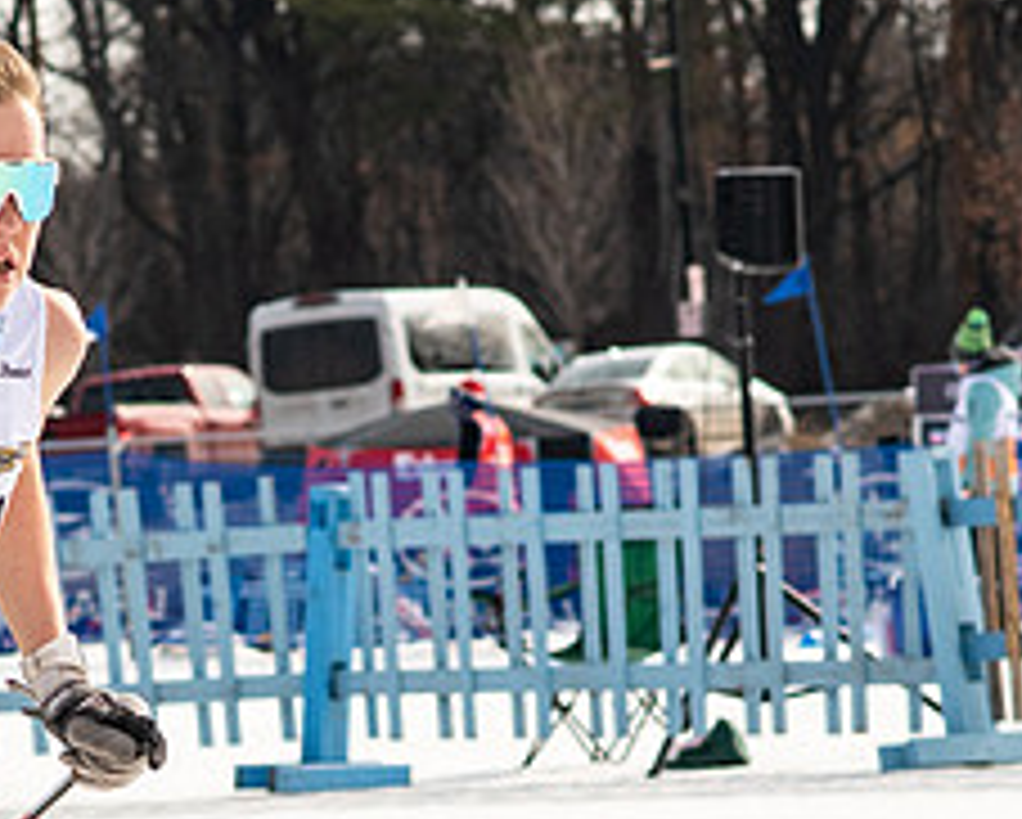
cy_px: 796
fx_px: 10777
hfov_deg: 5.4
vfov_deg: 4.3
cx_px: 137
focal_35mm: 356
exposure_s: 1/2000
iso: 400
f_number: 6.3
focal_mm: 85
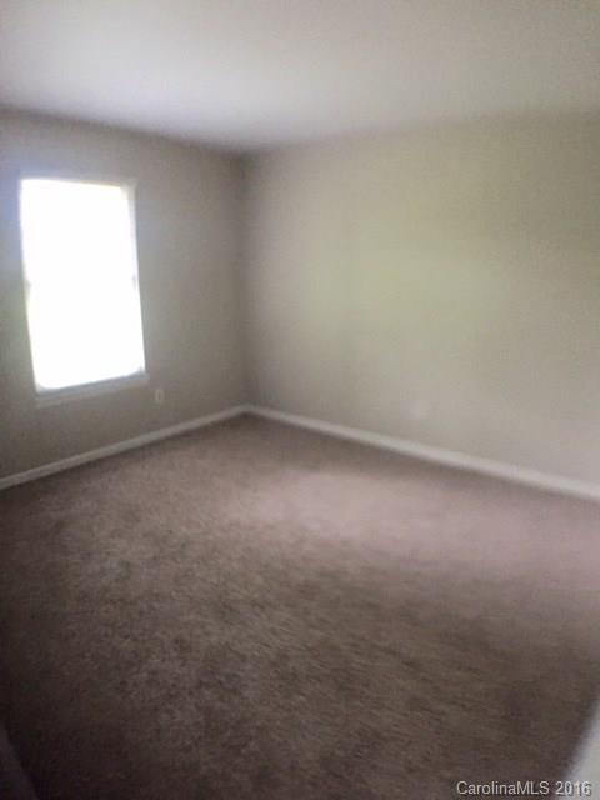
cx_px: 300
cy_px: 400
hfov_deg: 48.2
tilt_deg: -14.1
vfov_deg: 61.7
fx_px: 670
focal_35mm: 29
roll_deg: +0.7
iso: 320
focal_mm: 4.15
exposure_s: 1/15
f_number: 2.2
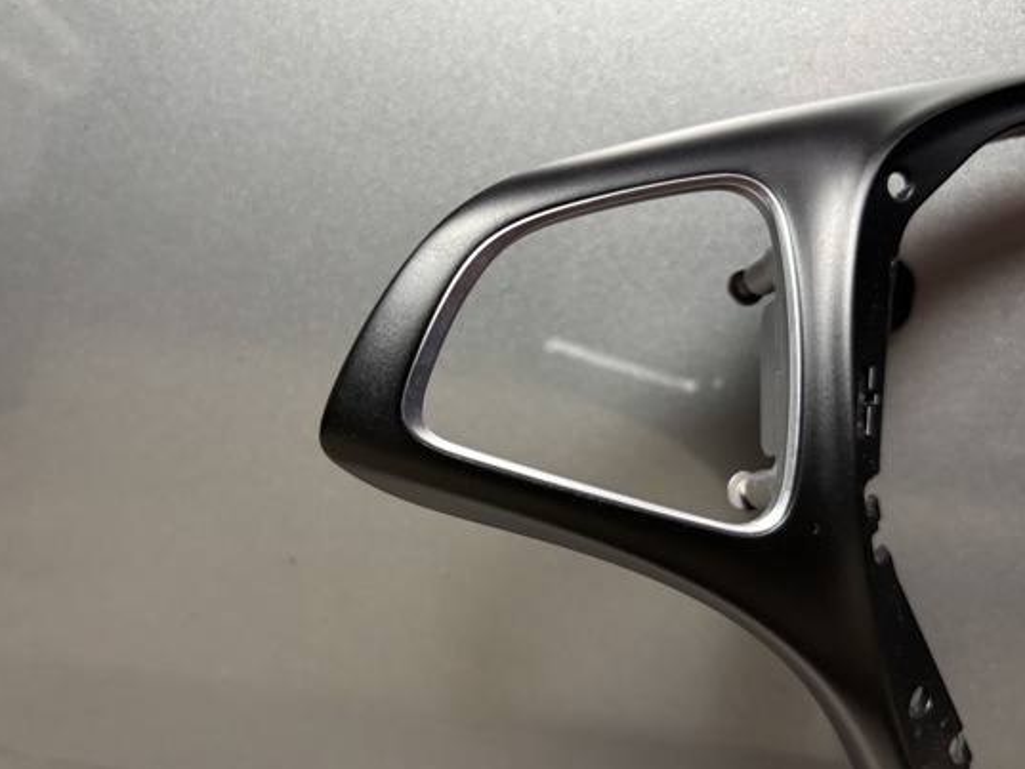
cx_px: 512
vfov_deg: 45.4
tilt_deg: -10.4
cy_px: 414
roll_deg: -4.5
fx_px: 918
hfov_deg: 58.3
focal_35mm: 31
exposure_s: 1/50
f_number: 1.6
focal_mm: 5.96
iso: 160
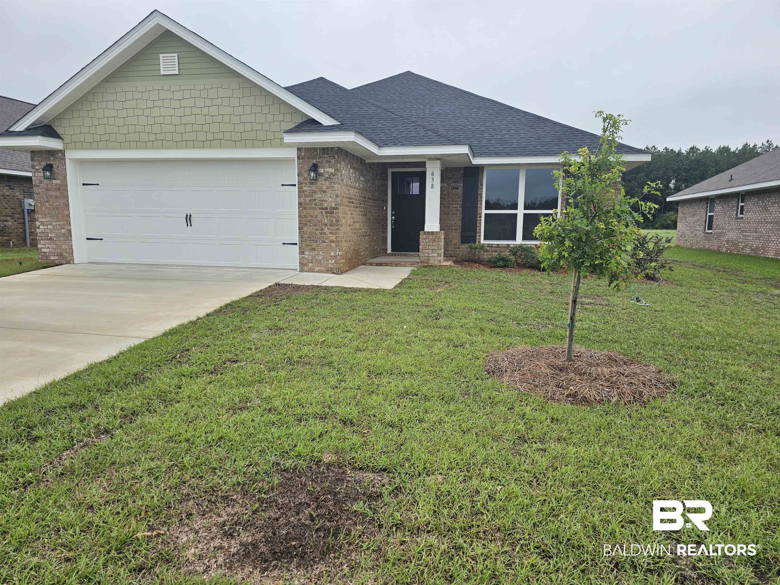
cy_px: 292
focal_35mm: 23
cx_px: 390
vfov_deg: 58.9
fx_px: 518
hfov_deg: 73.9
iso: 10
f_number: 1.7
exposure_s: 1/441
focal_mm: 6.3
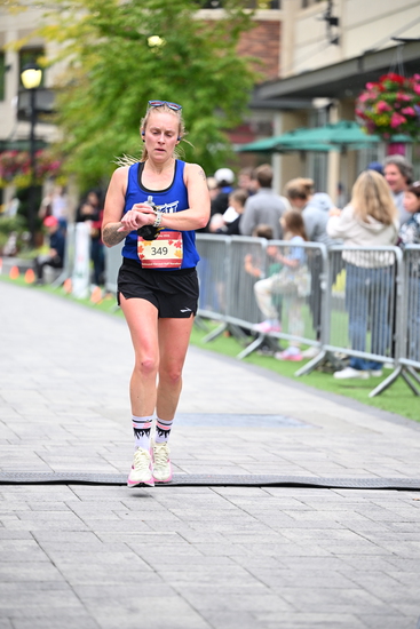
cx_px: 210
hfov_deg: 10.6
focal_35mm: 130
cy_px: 314
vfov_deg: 15.8
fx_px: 2273
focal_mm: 130
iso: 1250
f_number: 2.8
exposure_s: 1/1600
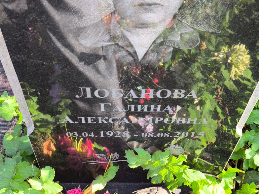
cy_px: 97
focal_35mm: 51
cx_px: 129
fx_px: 382
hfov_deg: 37.5
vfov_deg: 28.6
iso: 50
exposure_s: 1/125
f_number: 1.7
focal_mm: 4.71
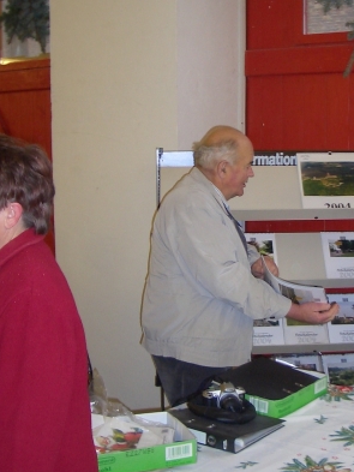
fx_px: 777
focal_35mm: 57
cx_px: 257
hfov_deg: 25.4
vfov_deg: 33.8
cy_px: 226
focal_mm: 5.8
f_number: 2.6
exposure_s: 1/40
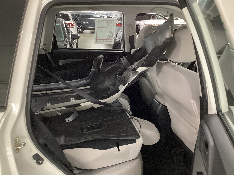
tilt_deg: -22.2
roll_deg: +0.4
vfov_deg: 45.4
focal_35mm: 31
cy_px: 88
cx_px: 117
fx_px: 210
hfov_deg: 58.4
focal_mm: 3.3
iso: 400
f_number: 2.4
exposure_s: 1/40
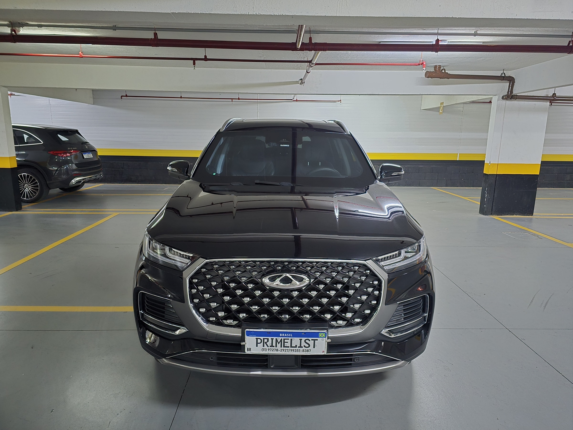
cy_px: 215
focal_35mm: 23
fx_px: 381
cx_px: 286
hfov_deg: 73.9
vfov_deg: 58.9
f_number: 1.7
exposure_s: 1/24
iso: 2500
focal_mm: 6.3
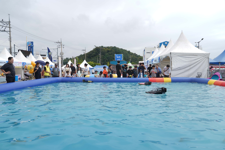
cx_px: 112
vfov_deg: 53.1
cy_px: 75
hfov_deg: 73.7
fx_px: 150
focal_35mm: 24
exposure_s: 1/320
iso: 64
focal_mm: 24
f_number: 4
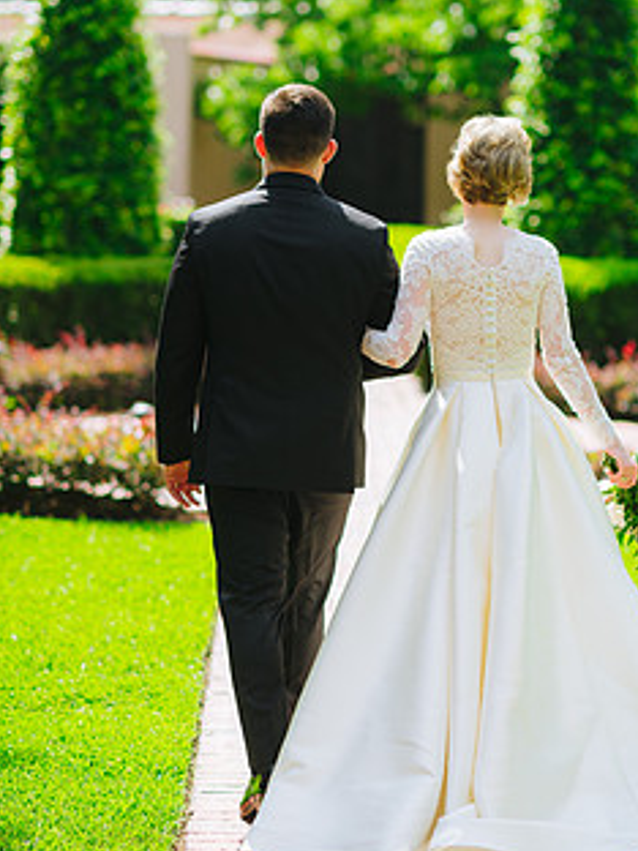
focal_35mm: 118
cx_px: 382
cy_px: 406
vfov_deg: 16.7
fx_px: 2900
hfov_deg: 12.5
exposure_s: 1/2000
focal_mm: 85
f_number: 2
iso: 100
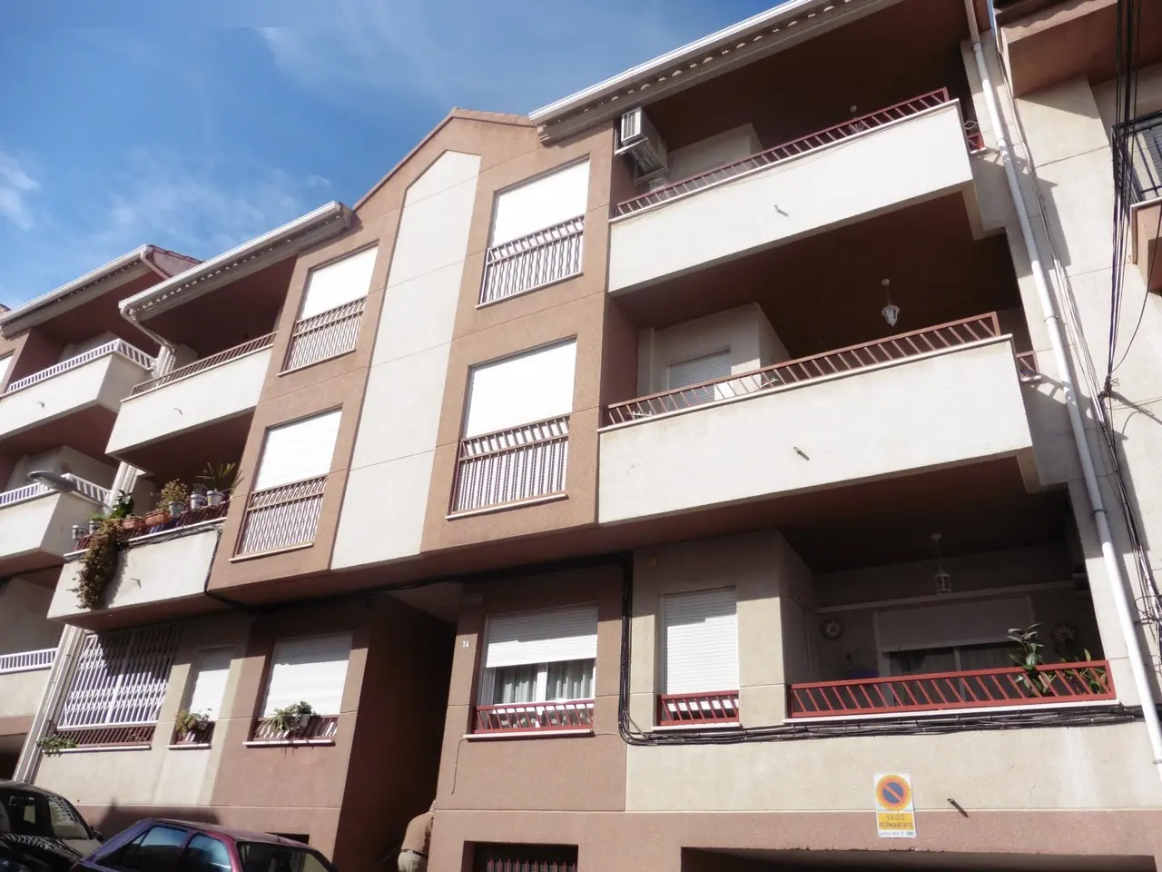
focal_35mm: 24
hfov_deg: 71.6
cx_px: 581
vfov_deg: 56.8
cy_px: 436
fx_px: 806
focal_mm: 4.3
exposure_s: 1/2000
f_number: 3.3
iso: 100
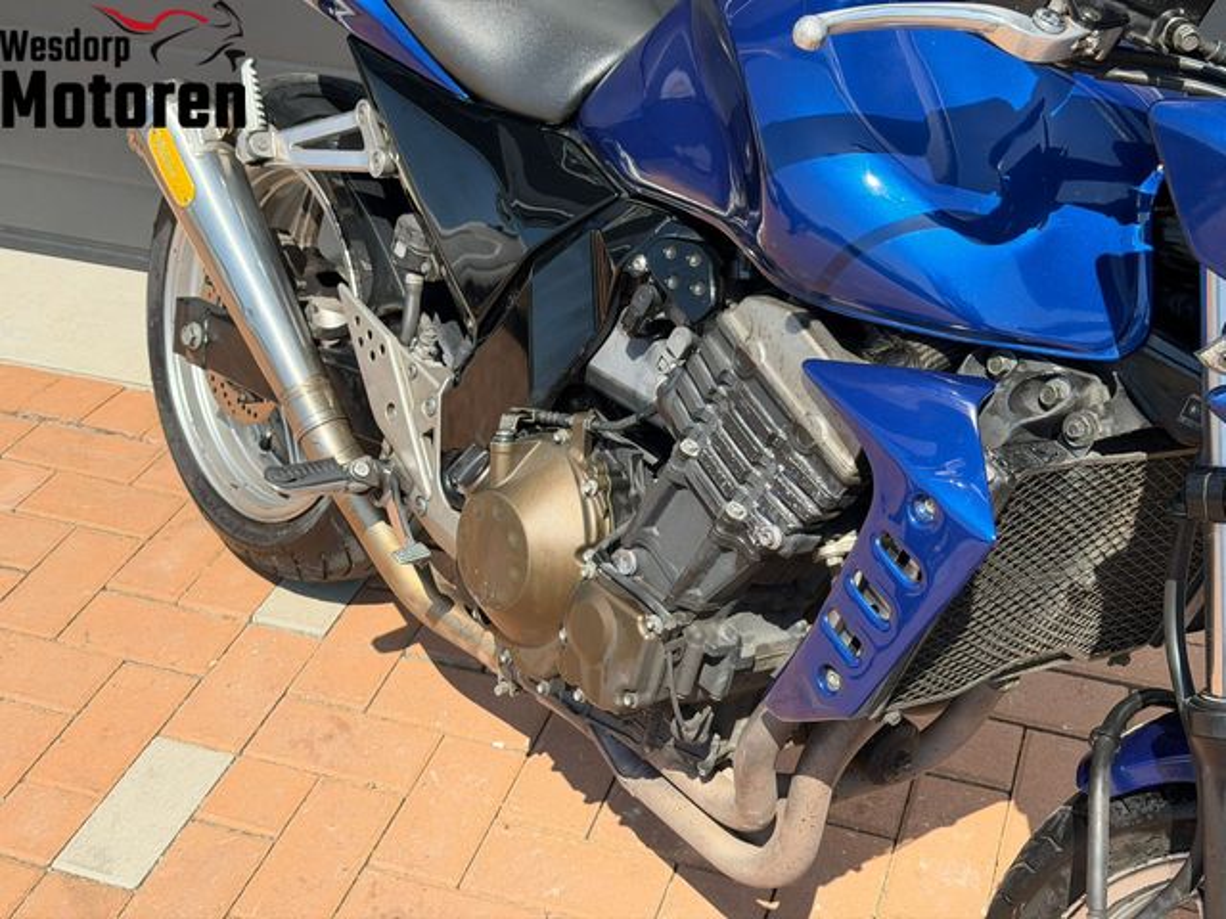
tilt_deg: -34.5
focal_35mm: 48
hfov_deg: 39.7
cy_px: 460
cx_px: 613
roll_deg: +0.1
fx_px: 1700
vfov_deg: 30.3
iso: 80
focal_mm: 6.76
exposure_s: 1/2762
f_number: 1.78
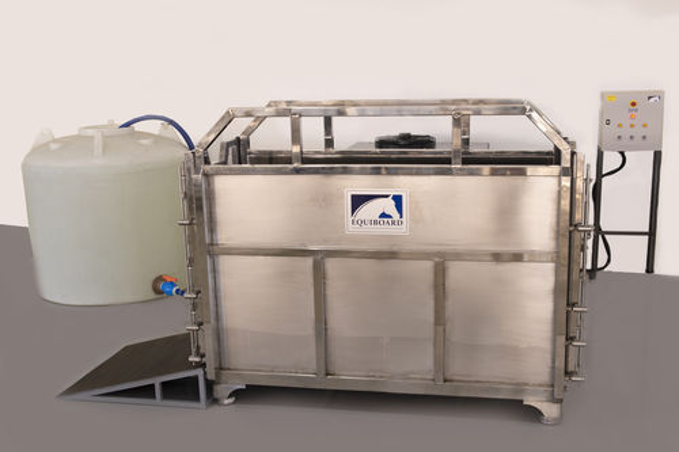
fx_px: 716
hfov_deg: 50.7
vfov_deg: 35.0
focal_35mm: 38
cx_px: 340
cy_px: 226
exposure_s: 1/125
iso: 1000
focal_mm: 38
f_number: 4.5
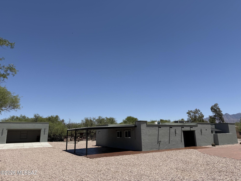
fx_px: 167
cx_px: 120
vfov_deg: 56.8
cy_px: 90
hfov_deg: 71.6
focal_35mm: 24
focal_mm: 6.76
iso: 80
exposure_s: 1/6173
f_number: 1.78
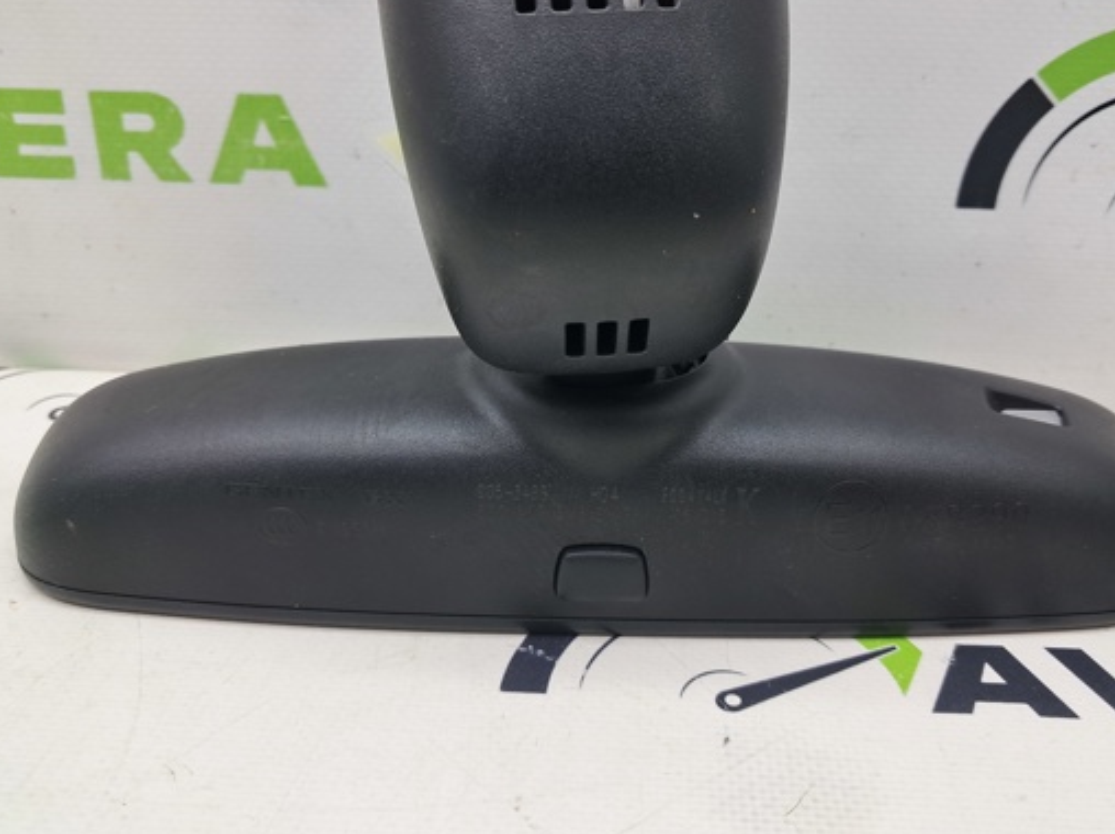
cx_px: 606
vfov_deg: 41.6
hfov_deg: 53.9
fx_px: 1094
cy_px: 354
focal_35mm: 34
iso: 50
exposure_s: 1/50
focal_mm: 4
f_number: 1.8
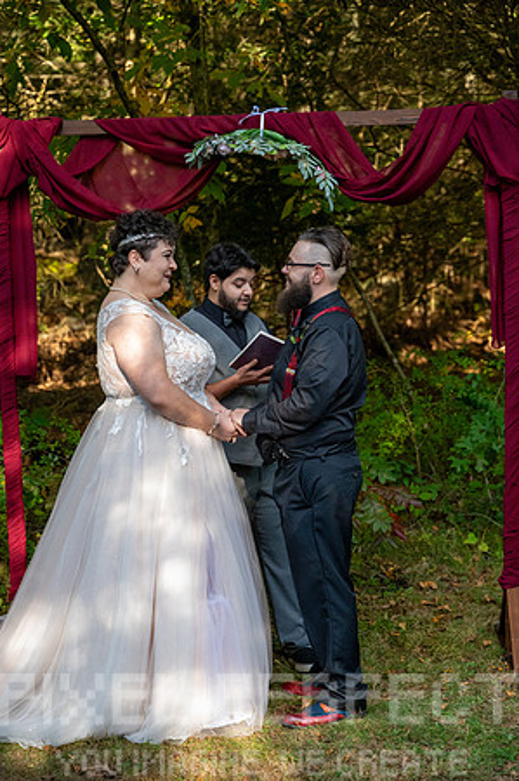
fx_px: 1430
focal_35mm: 66
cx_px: 260
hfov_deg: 20.6
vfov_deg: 30.5
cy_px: 390
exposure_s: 1/5000
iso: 6400
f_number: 4
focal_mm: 66
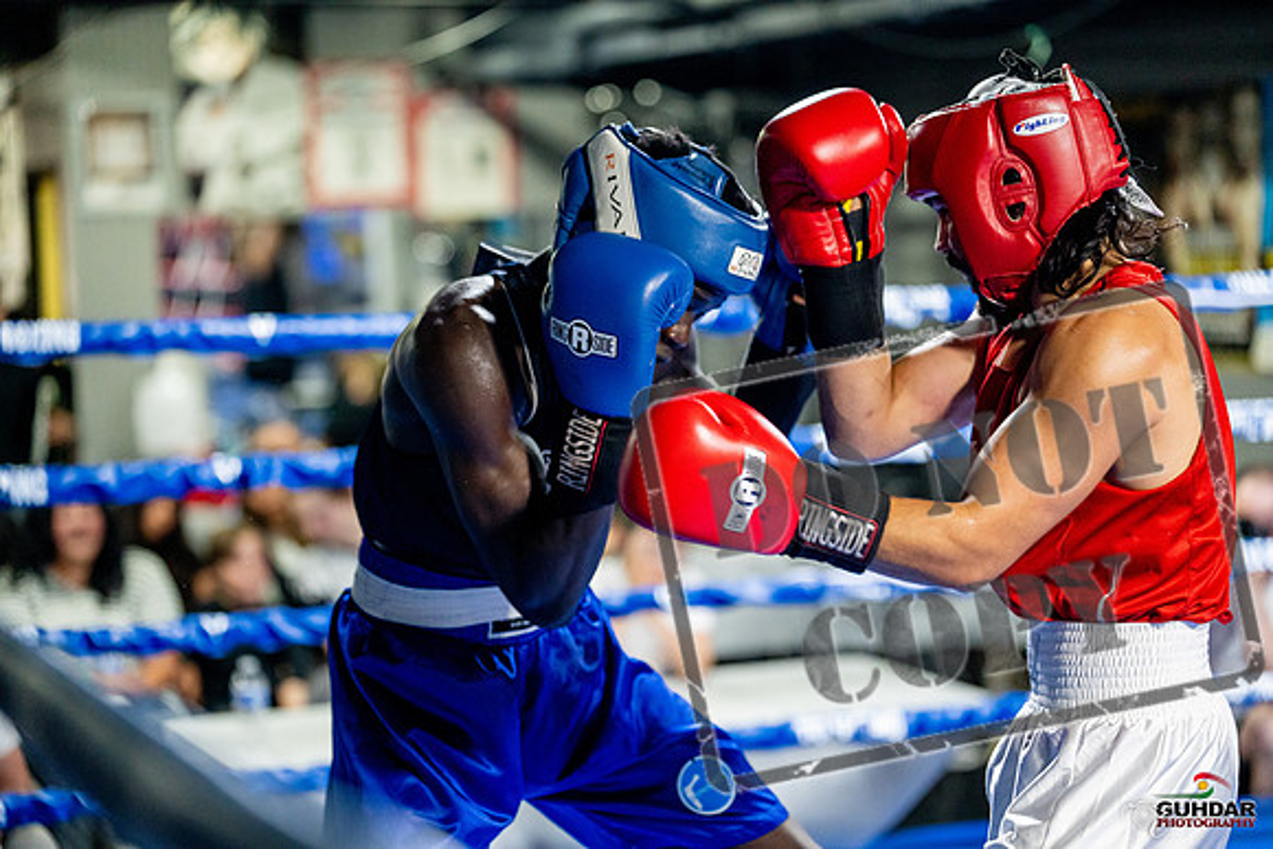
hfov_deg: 23.1
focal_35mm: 88
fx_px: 3112
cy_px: 424
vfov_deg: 15.5
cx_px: 636
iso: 4000
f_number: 2
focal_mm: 88
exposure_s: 1/800
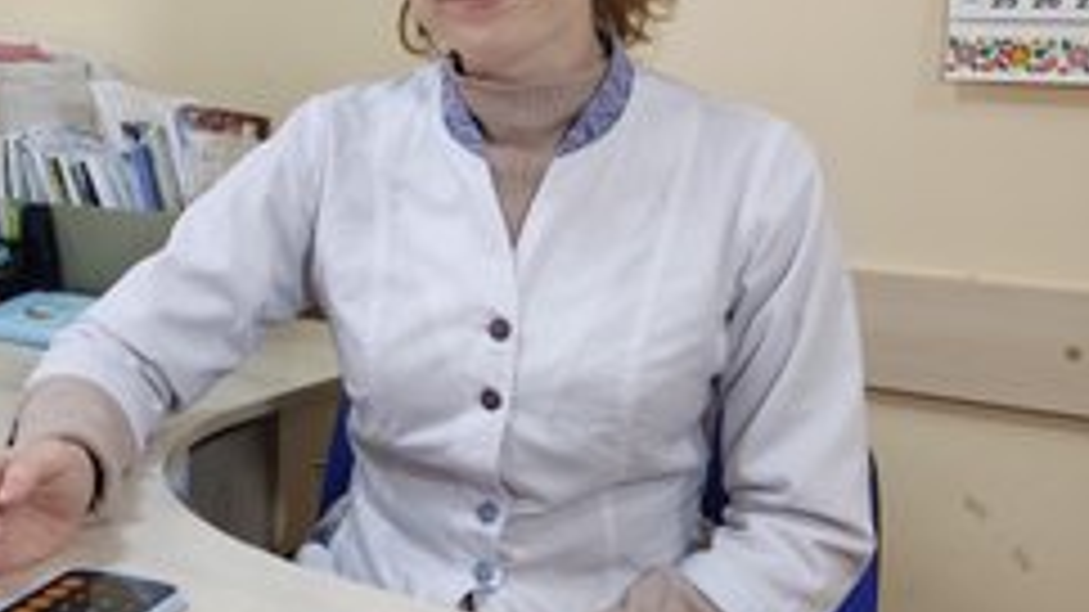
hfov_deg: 44.3
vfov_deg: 26.2
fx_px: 1299
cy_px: 148
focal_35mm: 45
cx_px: 302
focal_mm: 4.71
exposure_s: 1/33
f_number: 1.79
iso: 351
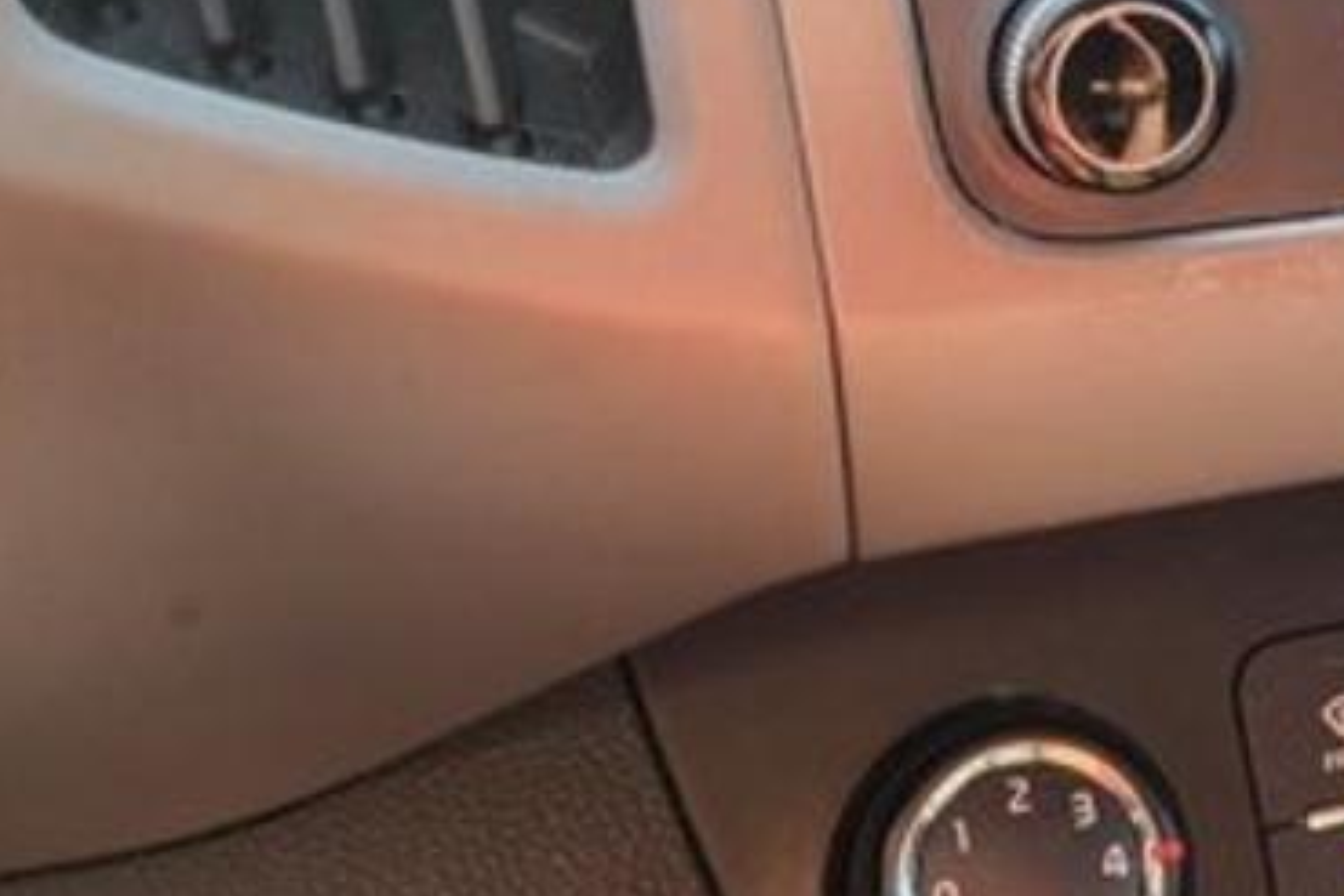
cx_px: 1512
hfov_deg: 24.9
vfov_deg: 17.4
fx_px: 2800
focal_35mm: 75
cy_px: -138
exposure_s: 1/143
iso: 40
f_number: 1.8
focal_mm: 5.4
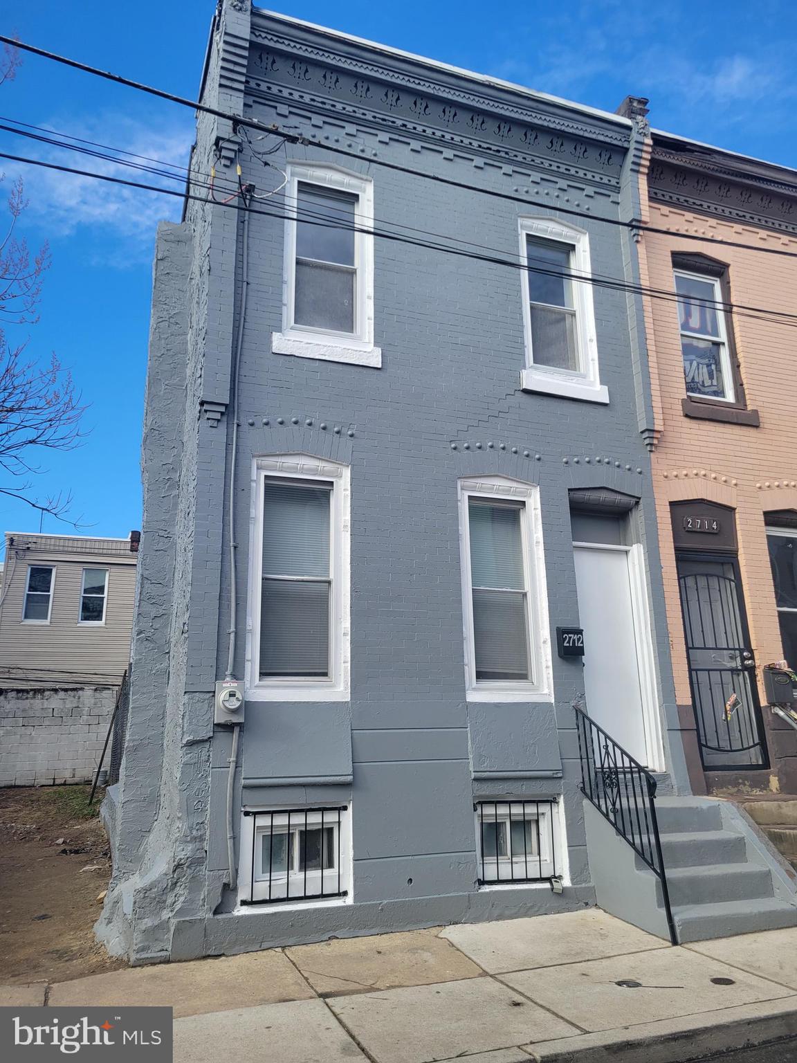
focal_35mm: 26
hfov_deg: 53.1
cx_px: 398
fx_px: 798
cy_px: 532
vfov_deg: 67.3
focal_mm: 5.4
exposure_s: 1/1030
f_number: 1.8
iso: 40
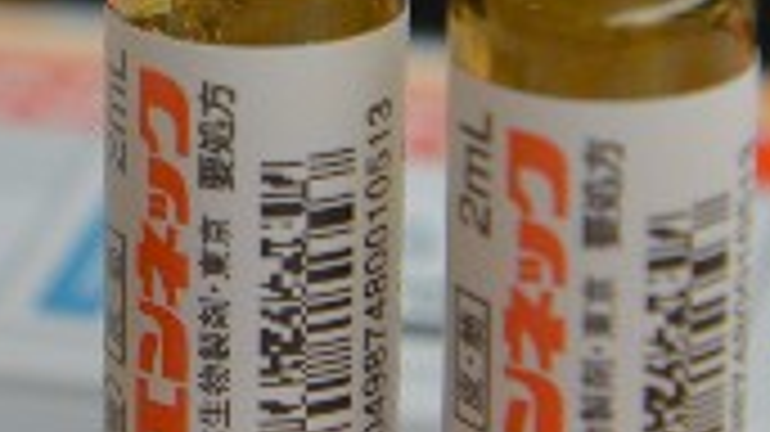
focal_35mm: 274
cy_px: -232
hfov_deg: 7.8
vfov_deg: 4.4
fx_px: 5592
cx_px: -162
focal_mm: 35
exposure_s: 1/80
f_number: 4
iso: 800
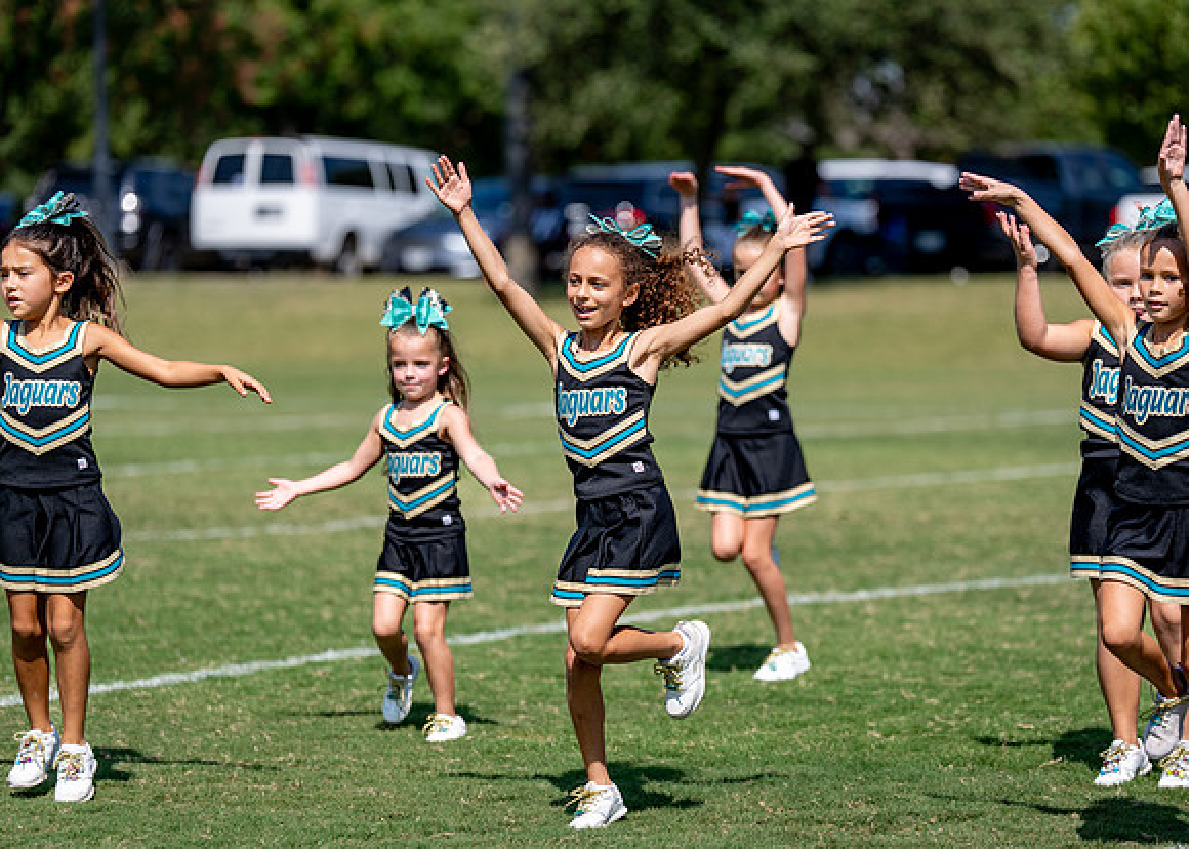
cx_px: 627
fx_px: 5431
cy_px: 430
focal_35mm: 161
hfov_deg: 12.5
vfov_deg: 8.9
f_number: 2.8
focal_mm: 140
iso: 100
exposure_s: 1/2500
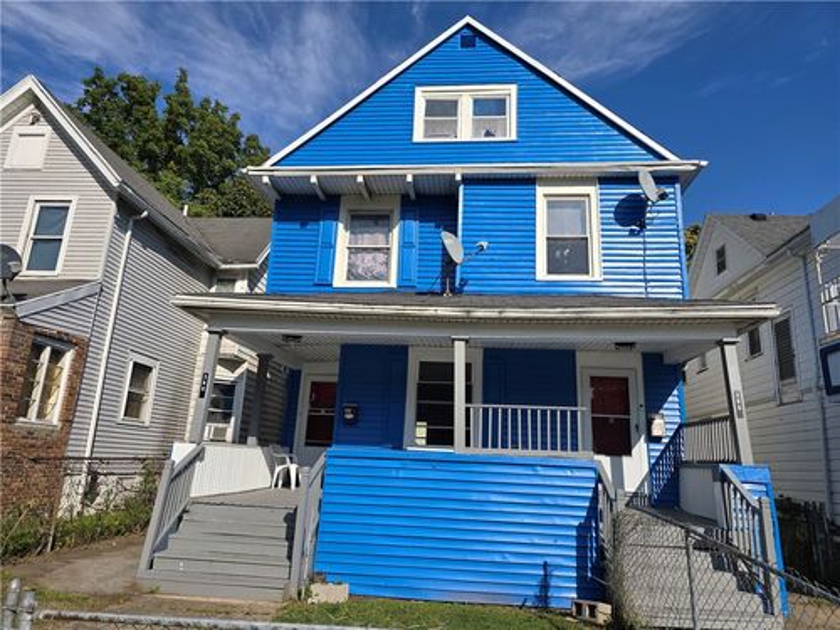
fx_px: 558
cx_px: 420
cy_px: 315
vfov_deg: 58.9
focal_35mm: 23
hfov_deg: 73.9
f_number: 1.7
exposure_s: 1/1170
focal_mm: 6.3
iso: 12
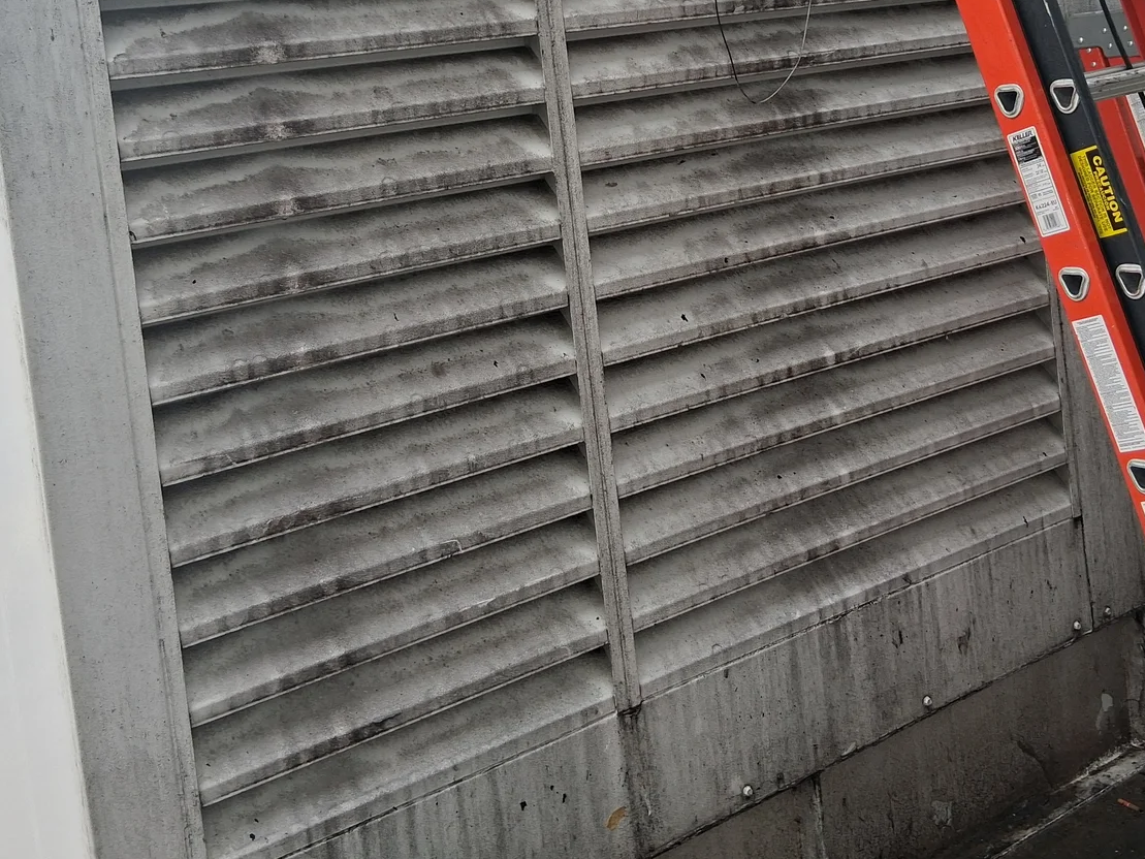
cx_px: 595
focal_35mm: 45
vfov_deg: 31.0
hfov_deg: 42.1
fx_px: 1489
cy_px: 121
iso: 25
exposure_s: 1/151
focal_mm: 3.98
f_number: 1.8
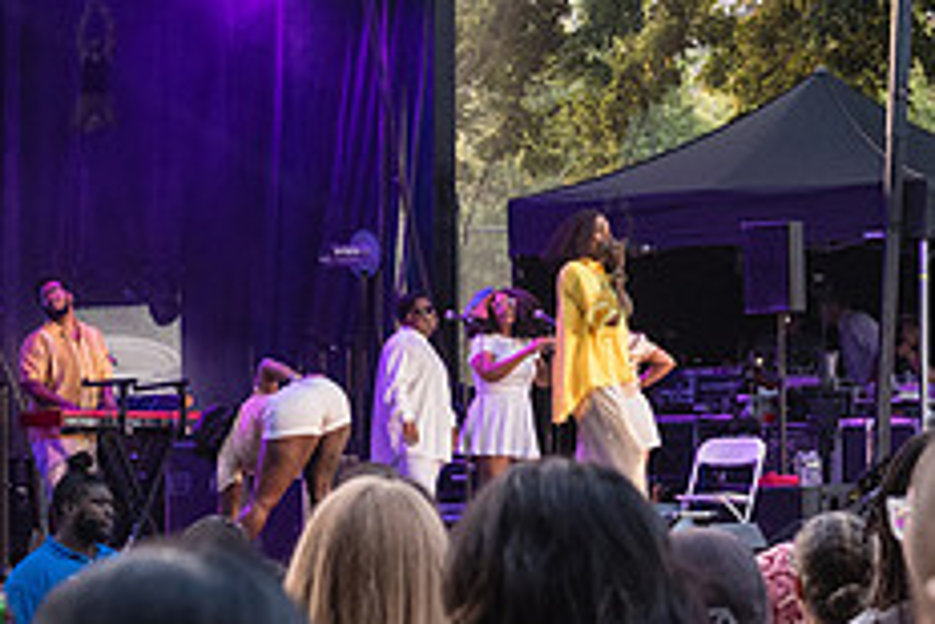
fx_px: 4444
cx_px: 613
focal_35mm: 171
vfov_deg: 8.0
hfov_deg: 12.0
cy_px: 256
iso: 2000
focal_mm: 58
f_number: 5
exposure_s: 1/320
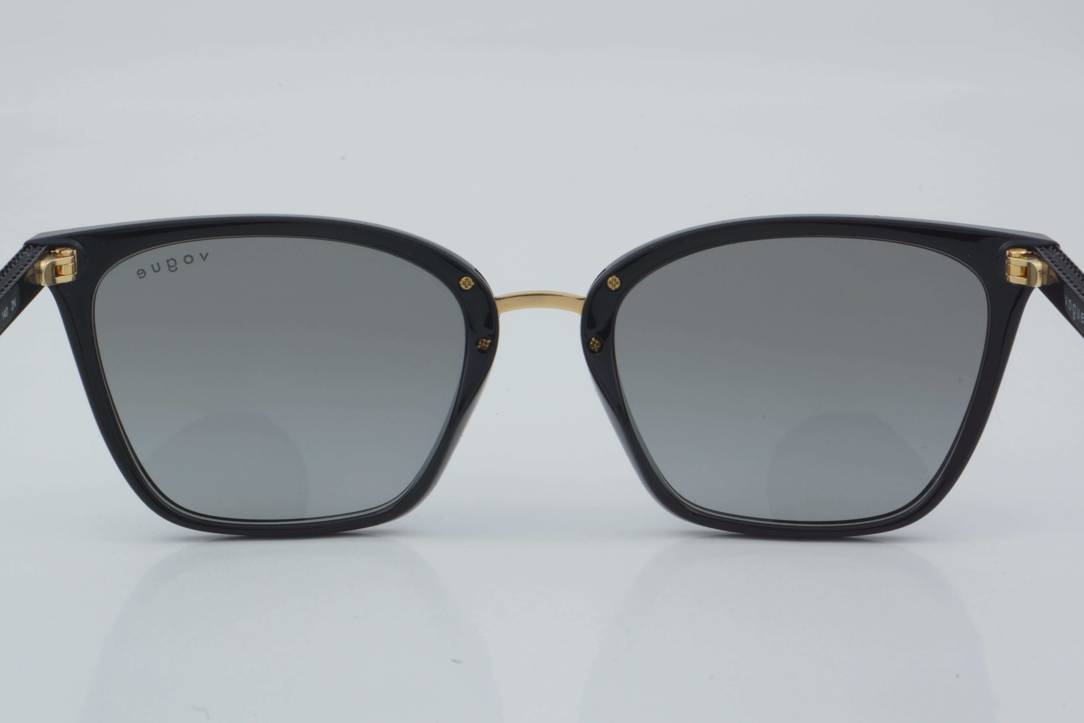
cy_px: 362
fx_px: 2258
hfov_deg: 27.0
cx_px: 542
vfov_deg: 18.2
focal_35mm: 75
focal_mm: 50
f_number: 29
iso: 100
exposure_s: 1/4
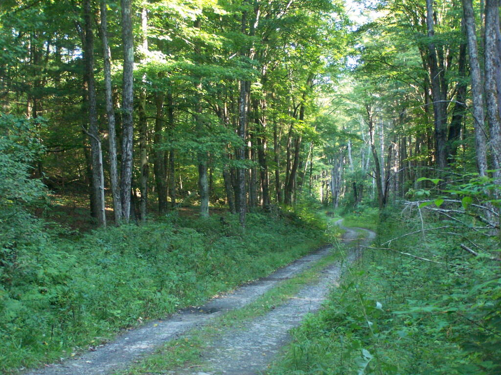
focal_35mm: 69
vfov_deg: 21.3
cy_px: 188
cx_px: 250
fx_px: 999
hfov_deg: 28.2
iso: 400
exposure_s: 1/60
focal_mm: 11.5
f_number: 3.2
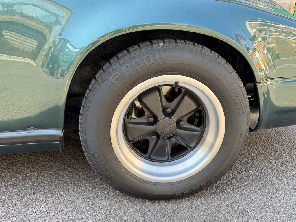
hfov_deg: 71.6
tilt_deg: -15.5
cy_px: 111
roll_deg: -0.9
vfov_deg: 56.8
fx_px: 205
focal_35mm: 24
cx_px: 148
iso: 80
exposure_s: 1/181
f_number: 1.78
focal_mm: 6.76
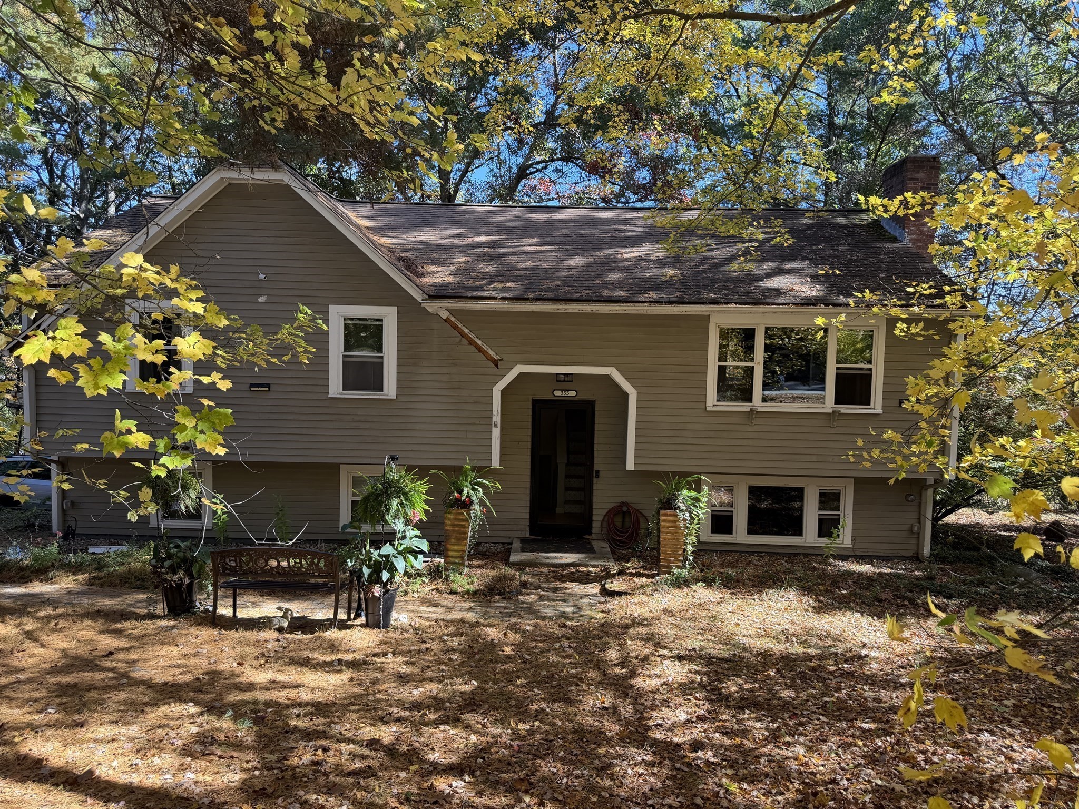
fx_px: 748
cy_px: 404
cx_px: 540
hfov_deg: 71.6
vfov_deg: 56.8
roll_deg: -1.1
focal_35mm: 24
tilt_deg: -4.1
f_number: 1.78
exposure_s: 1/393
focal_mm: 6.76
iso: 80
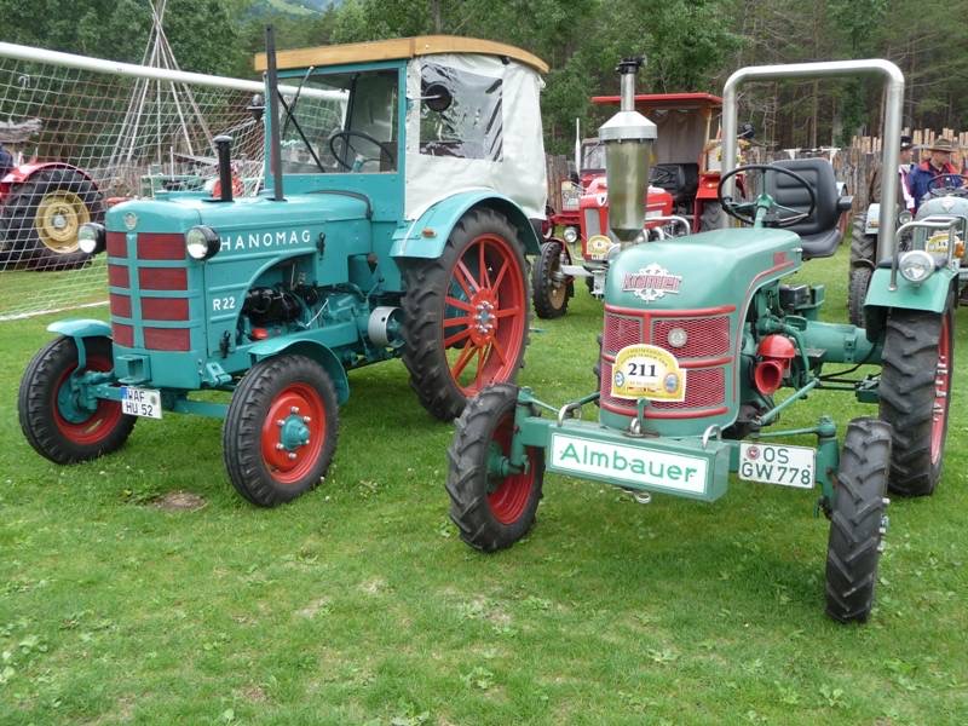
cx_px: 484
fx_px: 951
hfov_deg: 54.0
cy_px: 363
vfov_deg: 41.8
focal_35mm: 34
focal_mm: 5.6
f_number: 3.6
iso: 100
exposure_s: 1/160
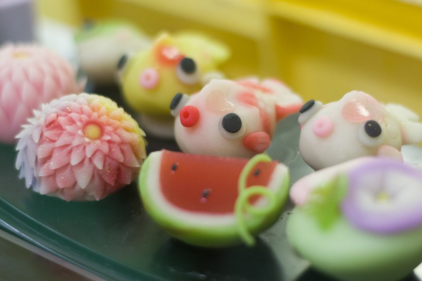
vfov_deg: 14.7
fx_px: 1090
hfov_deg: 21.9
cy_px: 137
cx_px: 211
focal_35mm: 93
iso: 800
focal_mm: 50
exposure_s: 1/125
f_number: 1.8
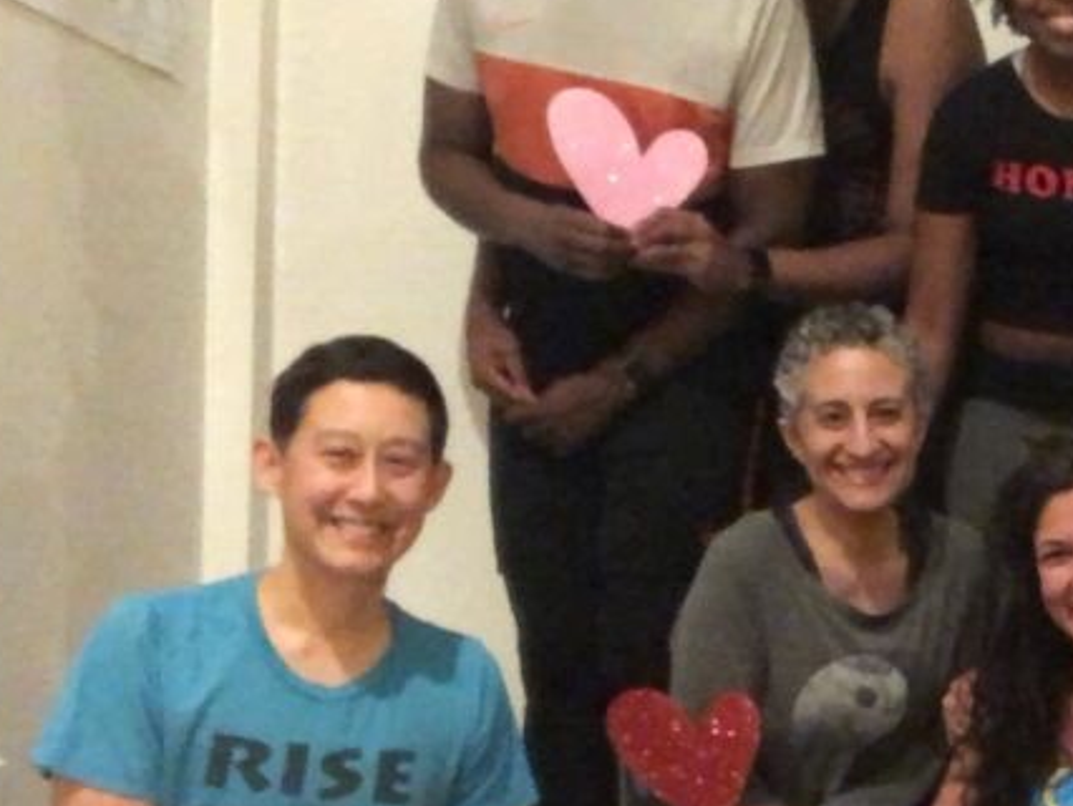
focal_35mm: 77
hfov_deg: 23.8
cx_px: 1171
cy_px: 508
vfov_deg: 19.1
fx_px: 2388
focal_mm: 2.87
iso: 800
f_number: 2.2
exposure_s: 1/15
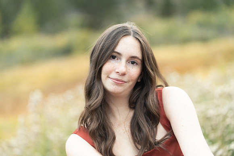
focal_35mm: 85
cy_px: 78
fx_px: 553
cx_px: 117
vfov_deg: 16.1
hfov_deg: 23.9
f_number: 1.8
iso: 1600
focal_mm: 85
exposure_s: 1/160
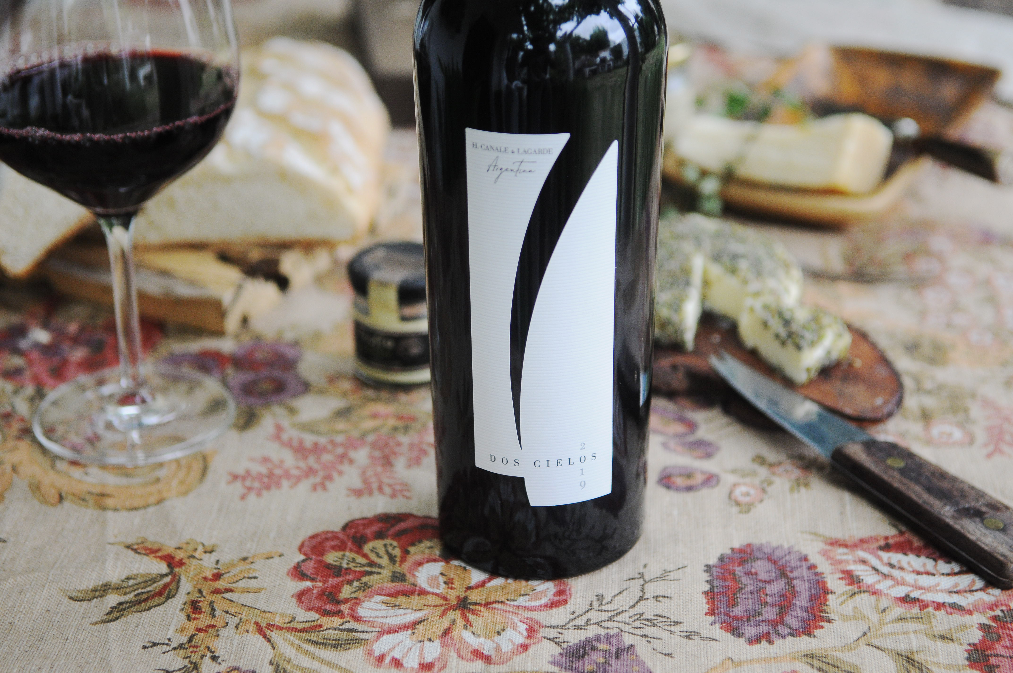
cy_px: 336
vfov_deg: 23.7
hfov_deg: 35.1
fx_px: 1602
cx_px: 506
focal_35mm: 57
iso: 640
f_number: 2.8
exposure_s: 1/500
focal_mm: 38
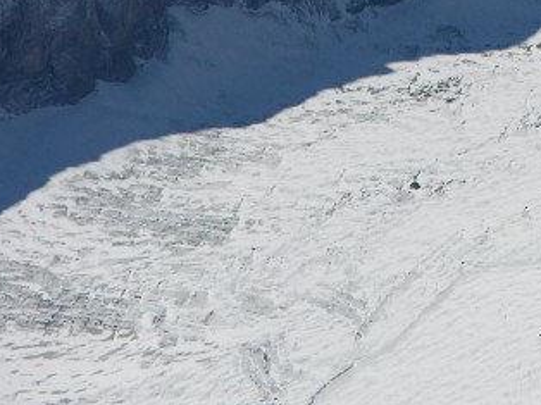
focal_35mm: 718
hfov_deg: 2.8
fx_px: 11213
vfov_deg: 2.1
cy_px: -227
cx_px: 799
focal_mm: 56.7
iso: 50
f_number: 7.3
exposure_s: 1/488
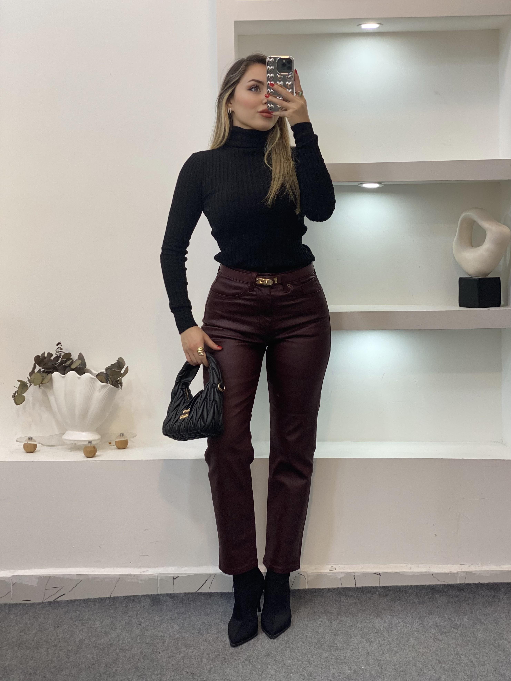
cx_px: 256
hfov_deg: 28.0
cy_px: 340
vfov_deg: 36.8
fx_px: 1024
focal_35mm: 52
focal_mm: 6
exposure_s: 1/100
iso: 80
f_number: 2
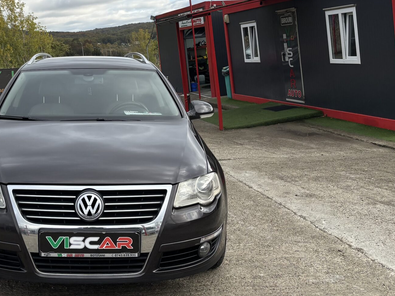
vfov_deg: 28.3
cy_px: 89
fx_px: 582
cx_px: 84
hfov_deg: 36.3
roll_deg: +6.0
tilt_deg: -6.1
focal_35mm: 51
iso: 50
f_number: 1.6
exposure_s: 1/1721
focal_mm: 5.96
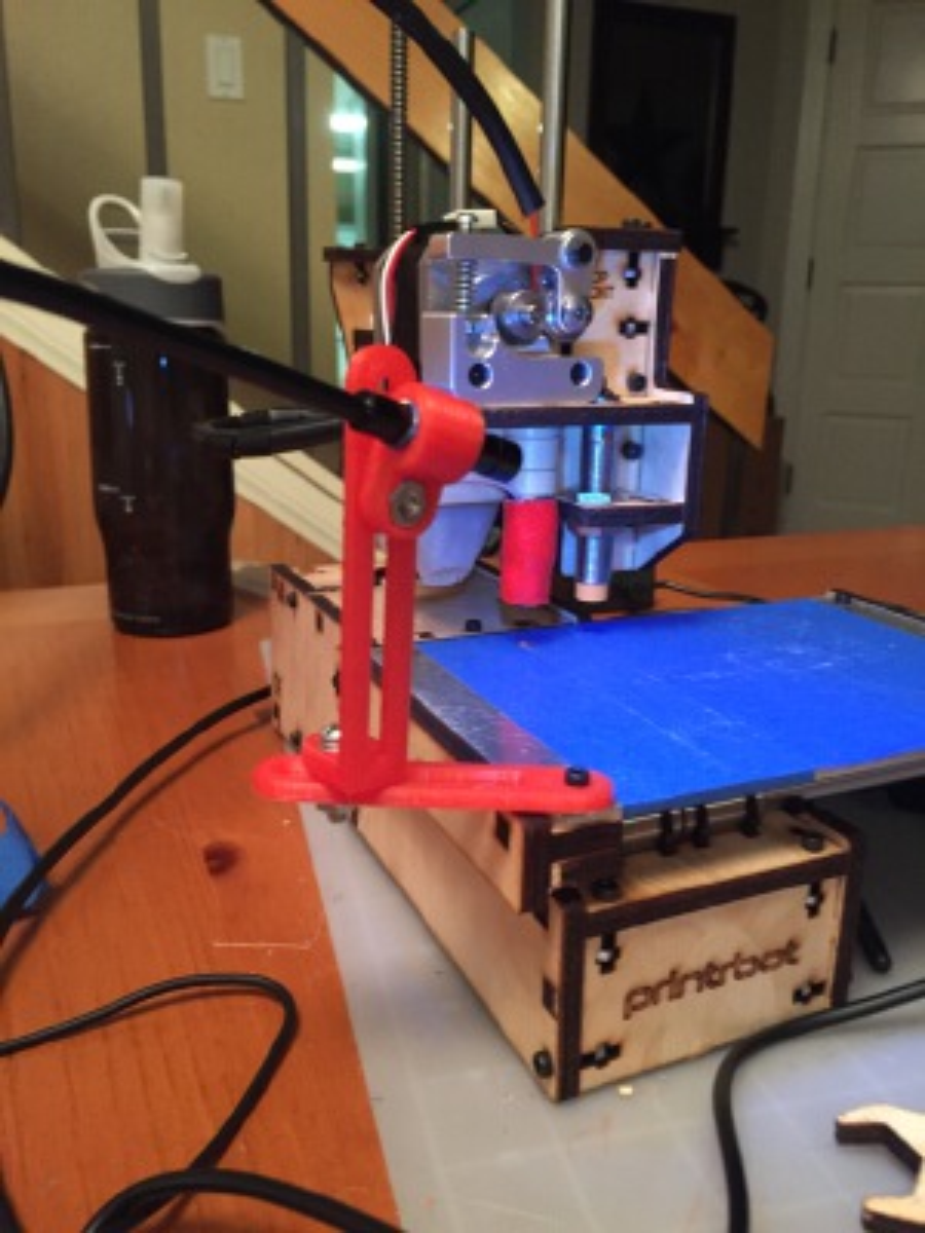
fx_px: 1033
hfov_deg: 48.2
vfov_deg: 61.7
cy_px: 616
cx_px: 462
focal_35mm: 29
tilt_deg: -16.5
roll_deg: +0.2
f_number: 2.2
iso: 320
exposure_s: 1/15
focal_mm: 4.15
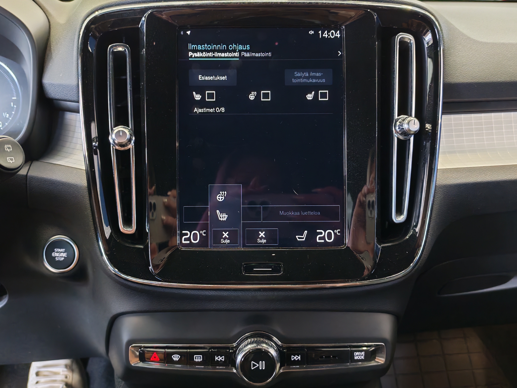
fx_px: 478
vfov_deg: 44.2
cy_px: 194
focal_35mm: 32
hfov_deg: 56.8
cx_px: 258
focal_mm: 6.12
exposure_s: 1/50
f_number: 1.9
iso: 2119
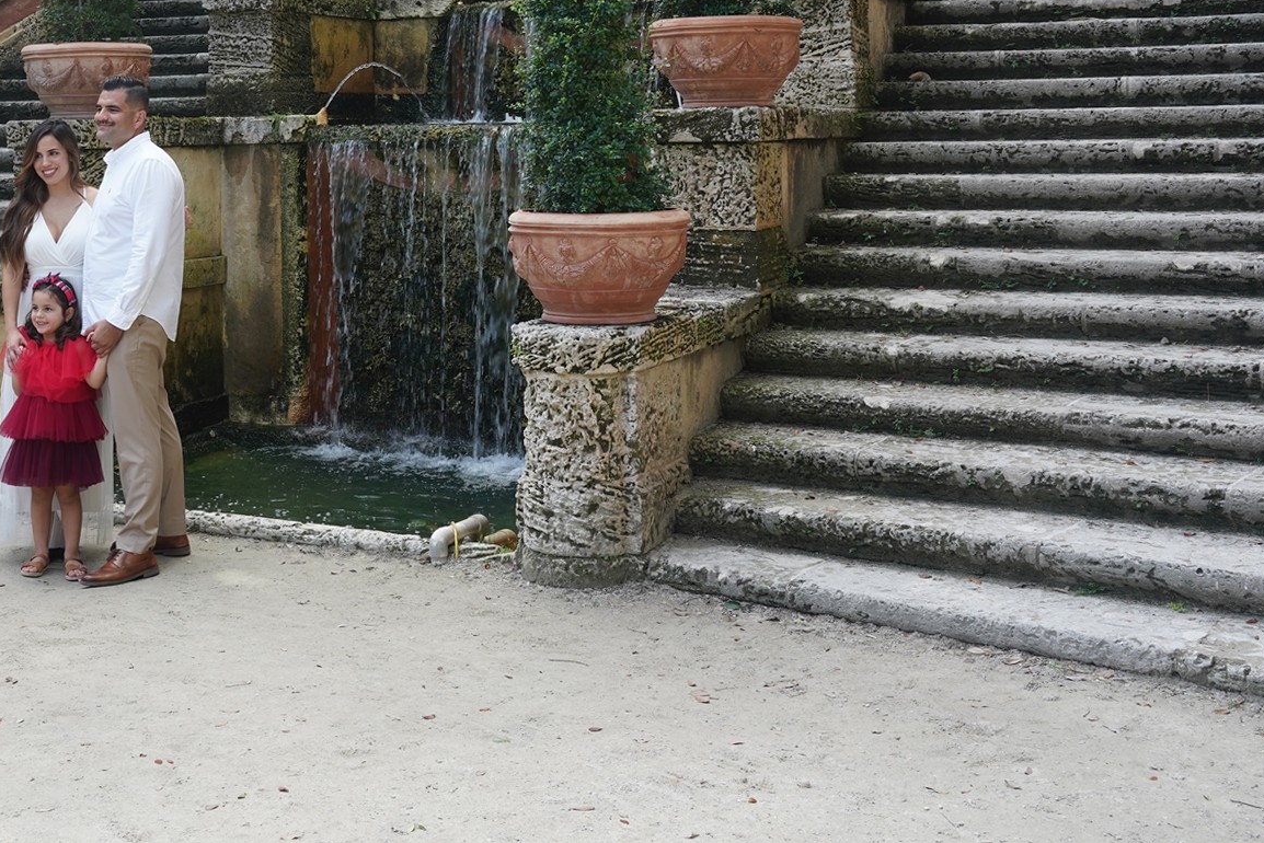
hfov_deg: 37.7
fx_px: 1826
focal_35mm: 52
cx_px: 411
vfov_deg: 25.3
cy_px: 114
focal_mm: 30
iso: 250
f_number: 9
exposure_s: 1/100
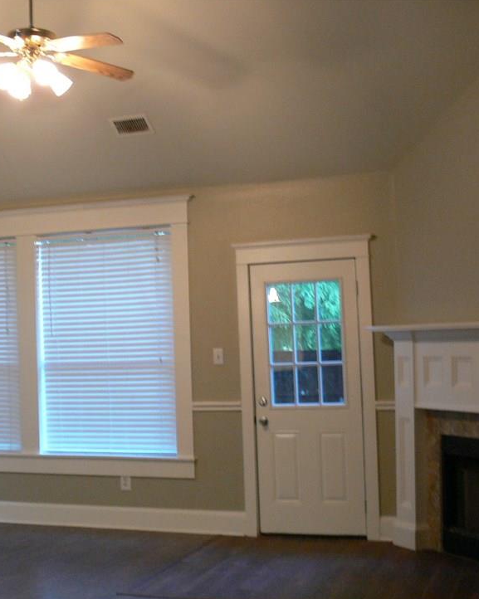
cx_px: 189
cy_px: 314
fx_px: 958
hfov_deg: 28.0
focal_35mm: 54
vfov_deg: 34.8
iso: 200
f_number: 2.8
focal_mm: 8.1
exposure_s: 1/6
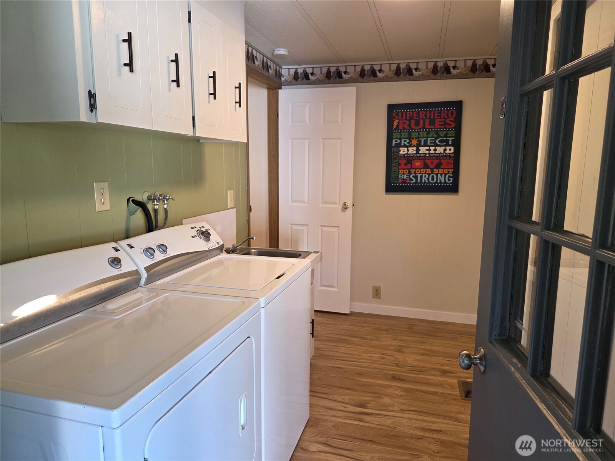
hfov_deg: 73.9
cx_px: 308
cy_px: 230
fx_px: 409
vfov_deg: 58.9
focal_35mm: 23
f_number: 1.7
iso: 200
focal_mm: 6.3
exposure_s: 1/120
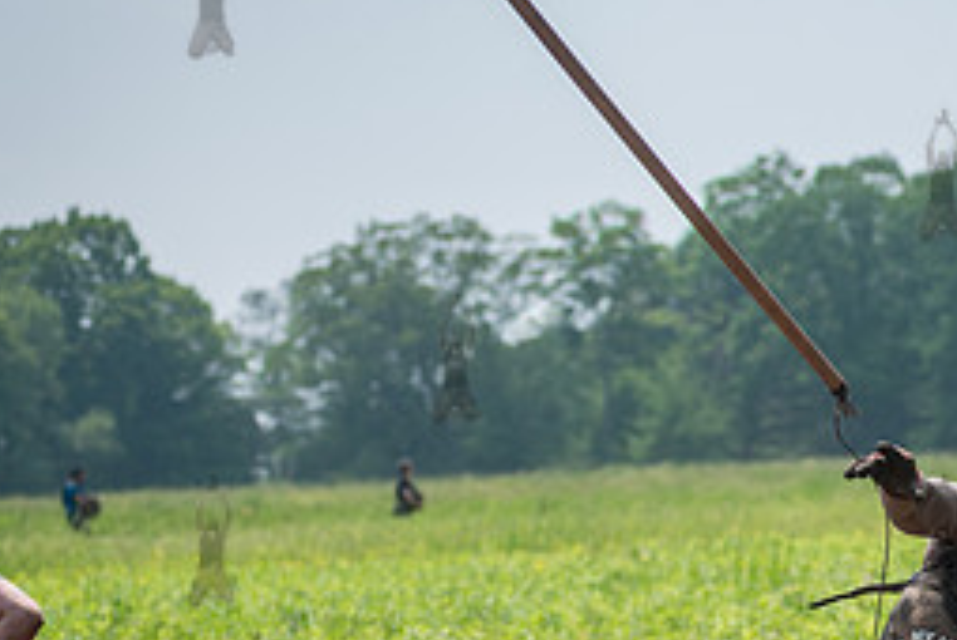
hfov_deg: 10.6
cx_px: 988
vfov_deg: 7.2
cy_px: 567
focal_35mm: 191
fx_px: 5083
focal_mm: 80
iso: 400
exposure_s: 1/3200
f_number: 4
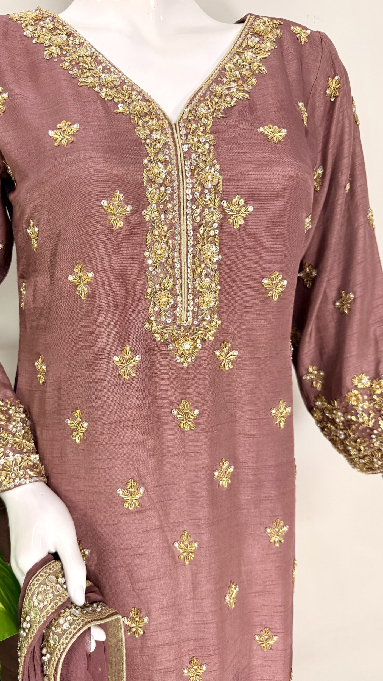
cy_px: 344
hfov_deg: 42.6
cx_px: 143
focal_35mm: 27
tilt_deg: -14.4
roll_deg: +2.1
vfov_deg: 69.9
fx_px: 487
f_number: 1.78
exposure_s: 1/100
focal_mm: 6.76
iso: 200
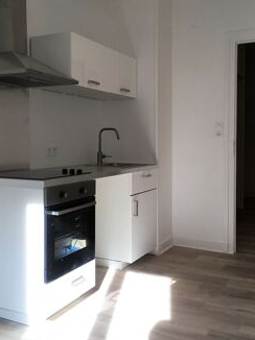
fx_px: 374
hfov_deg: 37.7
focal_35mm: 38
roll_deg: +2.3
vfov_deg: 48.9
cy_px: 155
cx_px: 120
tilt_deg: -2.1
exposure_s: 1/131
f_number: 2.2
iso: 25
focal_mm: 4.15
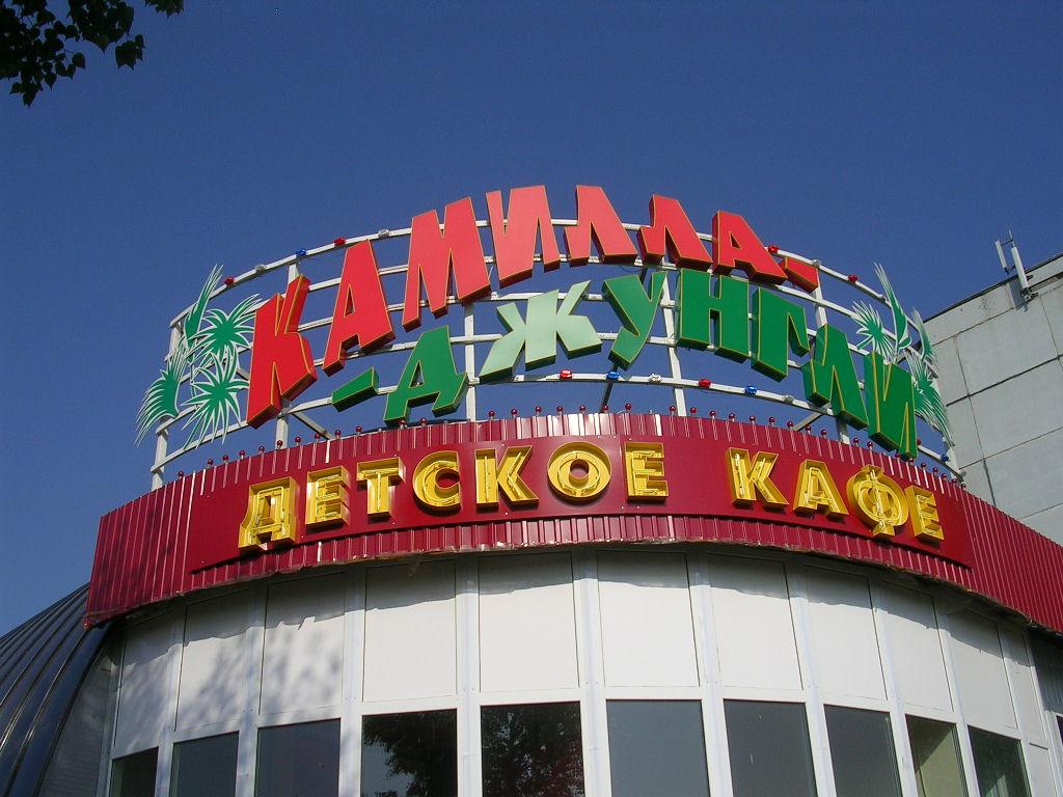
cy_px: 398
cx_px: 532
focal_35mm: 38
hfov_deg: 49.0
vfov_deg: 37.7
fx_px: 1167
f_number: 5.6
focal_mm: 5.8
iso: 50
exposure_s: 1/600
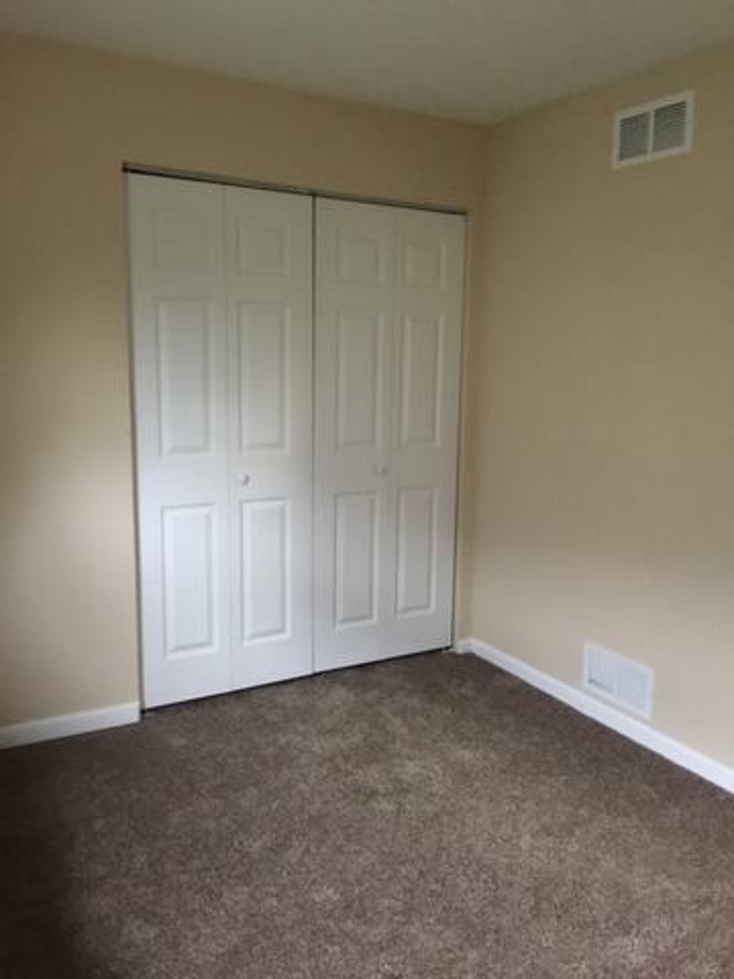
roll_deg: +0.7
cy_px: 490
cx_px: 367
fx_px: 820
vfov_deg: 61.7
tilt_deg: -8.7
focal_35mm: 29
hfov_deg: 48.2
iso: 80
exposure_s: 1/4
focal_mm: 4.15
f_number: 2.2
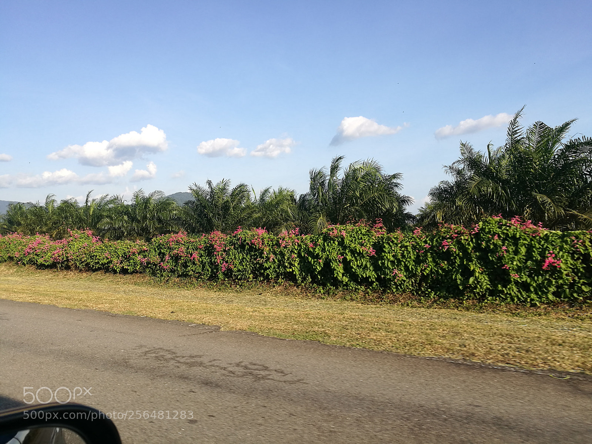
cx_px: 296
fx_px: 462
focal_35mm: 27
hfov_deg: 65.3
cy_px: 222
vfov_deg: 51.4
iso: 50
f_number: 2.2
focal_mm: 4.5
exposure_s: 1/646
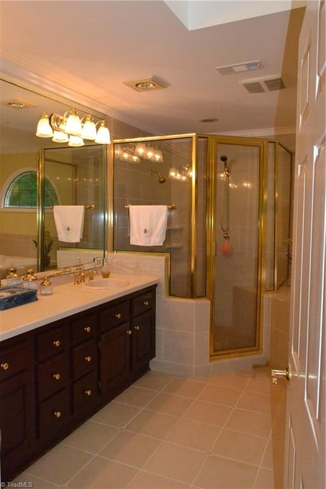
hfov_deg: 47.9
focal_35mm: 27
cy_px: 244
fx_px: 367
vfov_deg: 67.4
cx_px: 163
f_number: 10
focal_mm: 18
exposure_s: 1/200
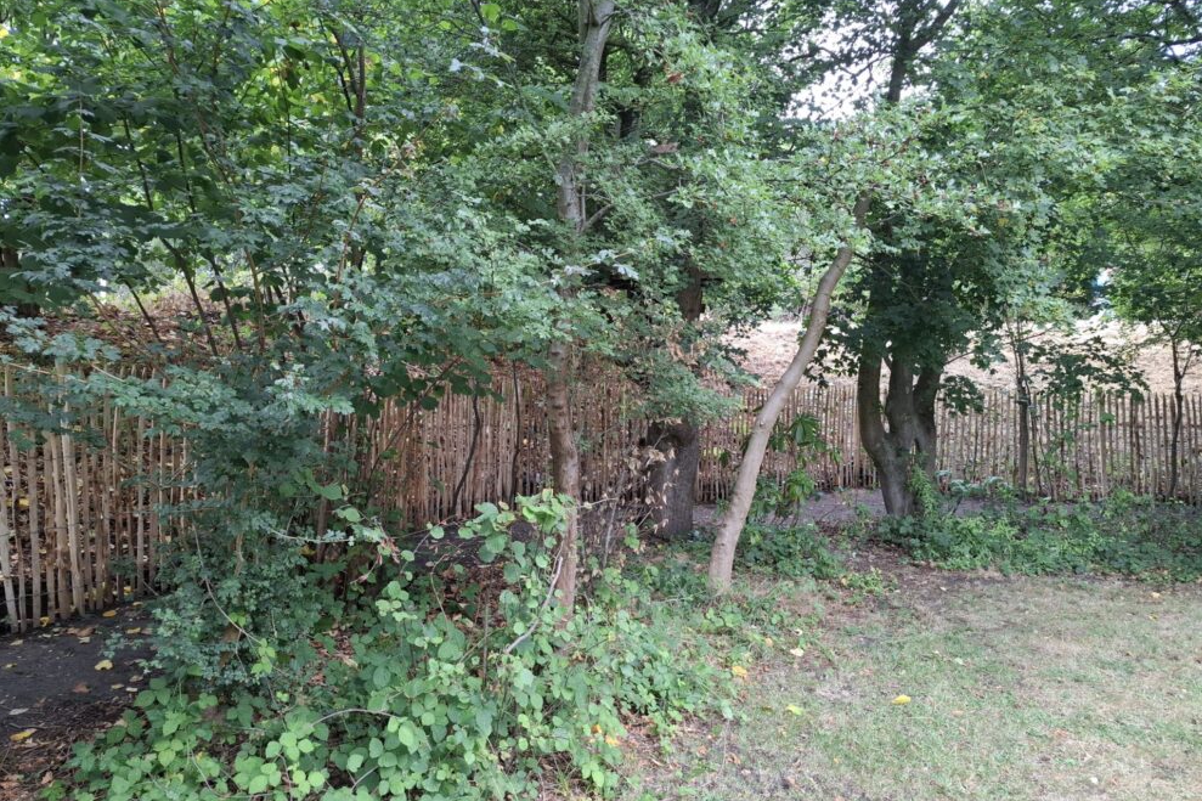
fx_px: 801
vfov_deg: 53.1
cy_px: 418
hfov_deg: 73.8
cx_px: 600
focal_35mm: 24
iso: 80
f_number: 1.8
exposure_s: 1/100
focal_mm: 5.54
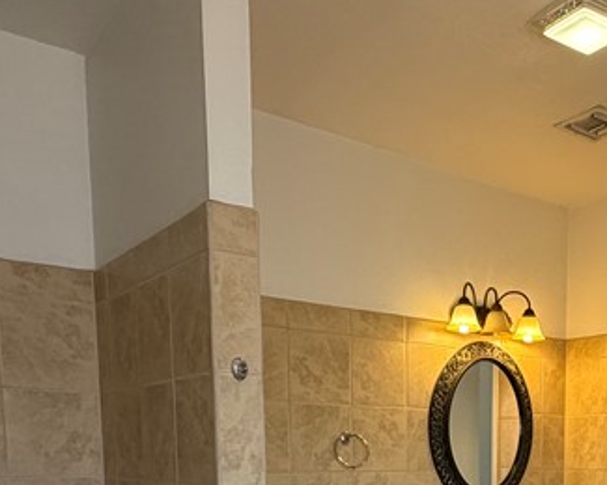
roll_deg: -0.3
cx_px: 482
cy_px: 547
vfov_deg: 30.8
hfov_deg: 41.2
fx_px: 772
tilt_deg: -7.1
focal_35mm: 43
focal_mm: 2.22
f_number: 2.2
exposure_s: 1/120
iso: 320
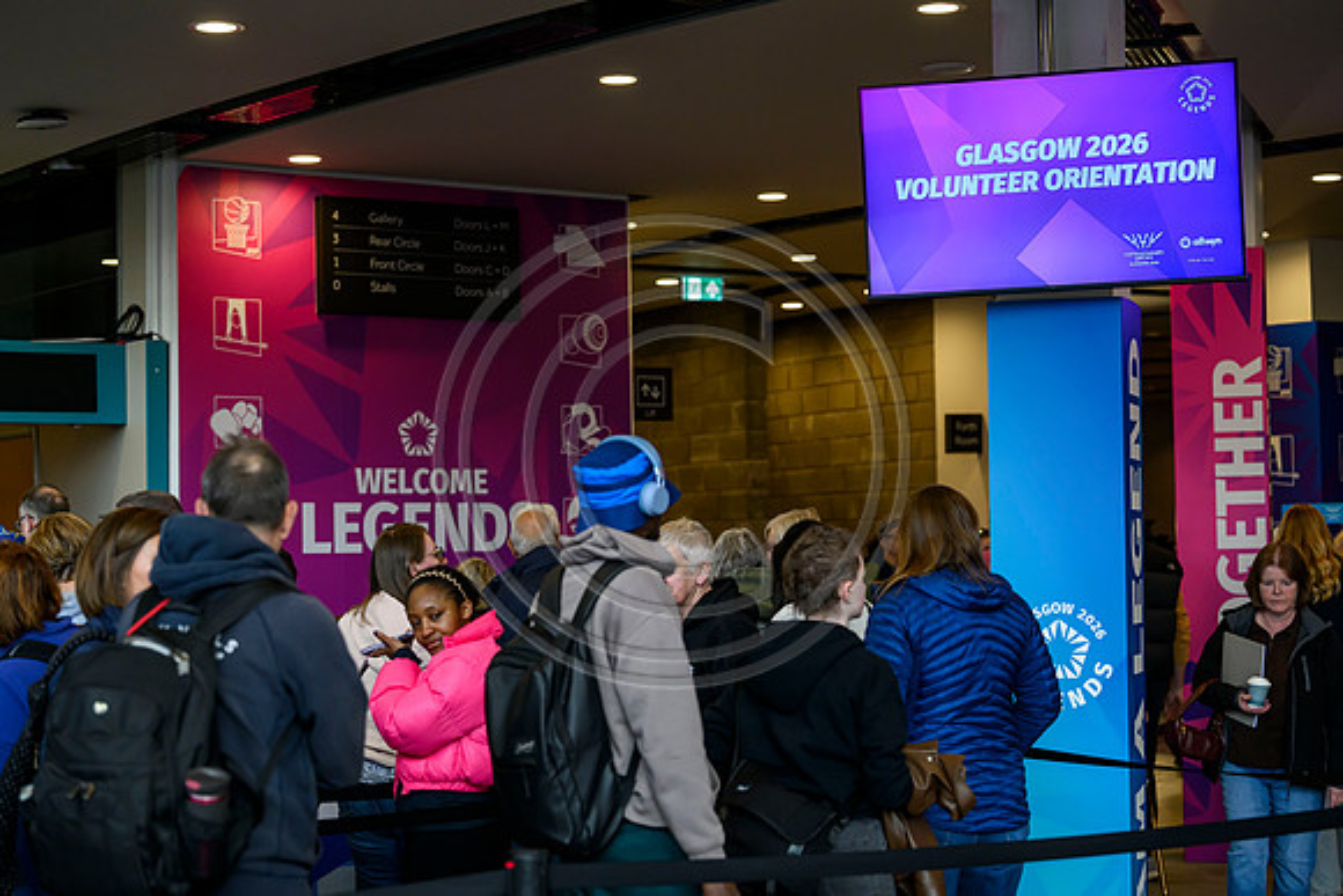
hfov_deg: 28.8
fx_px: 2612
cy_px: 448
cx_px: 672
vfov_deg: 19.5
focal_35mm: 70
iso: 2500
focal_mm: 70
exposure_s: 1/640
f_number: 3.2
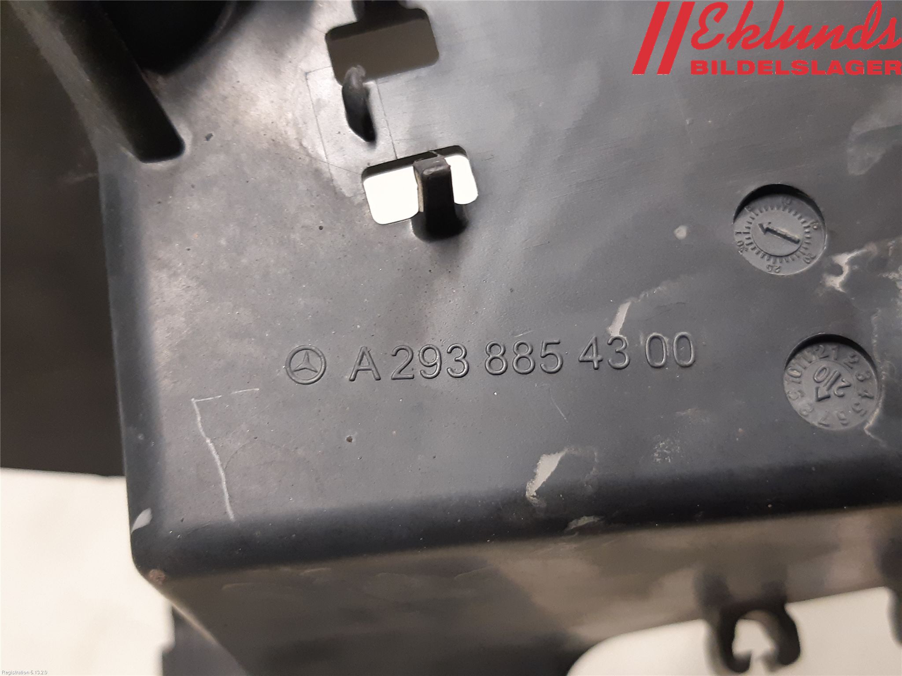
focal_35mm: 26
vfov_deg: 53.1
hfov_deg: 67.3
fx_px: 677
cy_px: 338
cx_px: 451
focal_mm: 3.93
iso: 200
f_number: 1.7
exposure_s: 1/33
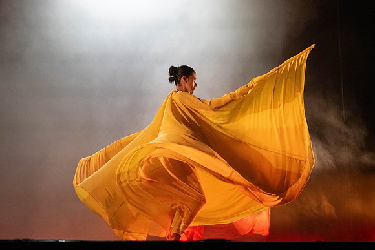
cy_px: 128
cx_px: 194
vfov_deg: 15.9
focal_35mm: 86
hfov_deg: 23.6
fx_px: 897
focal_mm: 70
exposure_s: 1/400
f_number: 2.8
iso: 6400
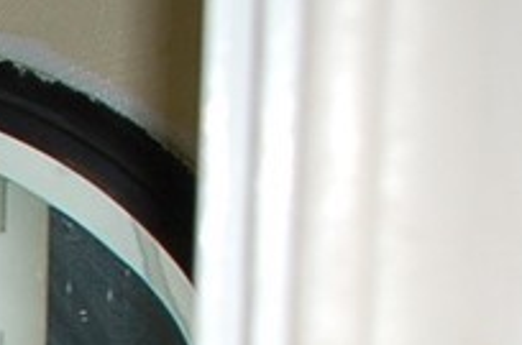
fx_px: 2546
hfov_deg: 10.0
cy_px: 871
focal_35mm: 176
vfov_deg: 7.2
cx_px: -792
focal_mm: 22
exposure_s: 1/60
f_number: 3.8
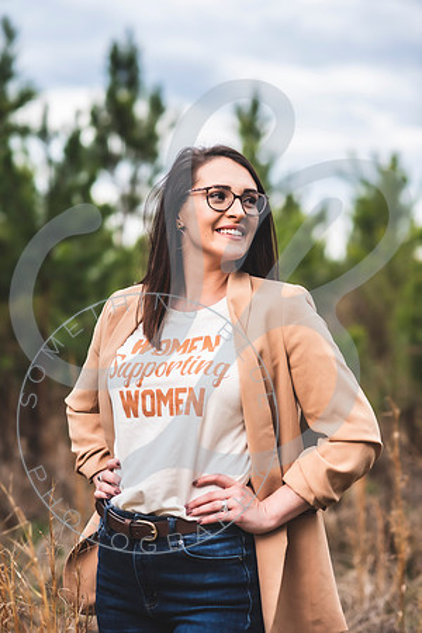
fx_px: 1494
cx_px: 211
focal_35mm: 85
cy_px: 316
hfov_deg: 16.1
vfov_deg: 23.9
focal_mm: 85
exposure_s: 1/640
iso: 100
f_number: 2.8
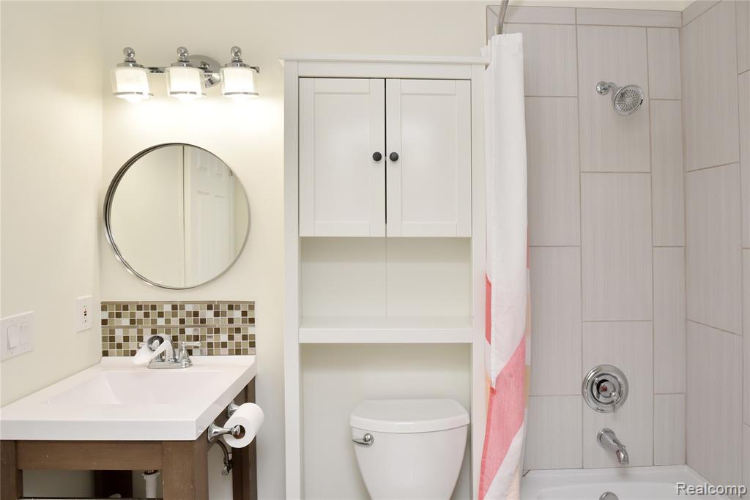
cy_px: 250
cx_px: 375
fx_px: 354
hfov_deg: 93.3
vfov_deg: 70.5
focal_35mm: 17
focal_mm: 17
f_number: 13
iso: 800
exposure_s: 1/60
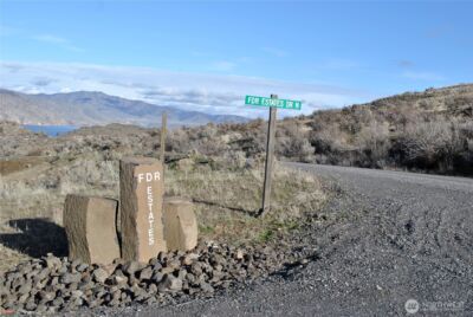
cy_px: 158
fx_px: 572
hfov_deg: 44.9
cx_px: 236
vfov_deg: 30.9
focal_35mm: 44
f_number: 8
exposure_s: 1/250
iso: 100
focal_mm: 29
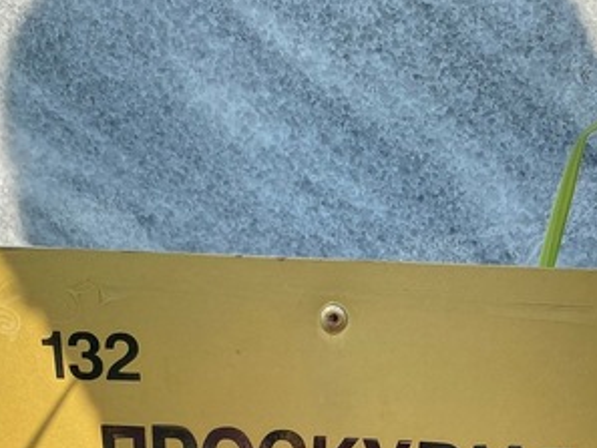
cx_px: 416
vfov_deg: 19.3
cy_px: 591
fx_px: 1208
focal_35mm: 70
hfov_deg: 27.5
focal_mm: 4.25
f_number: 1.8
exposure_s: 1/1330
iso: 32
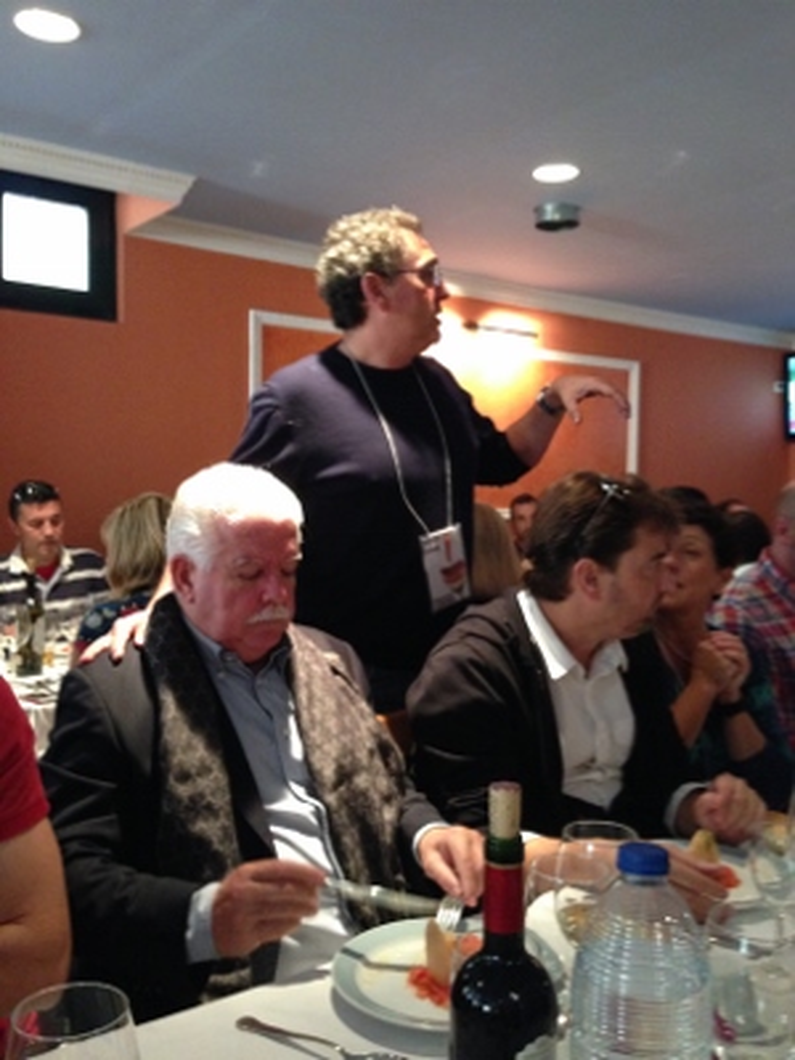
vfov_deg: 55.4
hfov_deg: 42.9
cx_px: 398
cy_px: 530
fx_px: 1011
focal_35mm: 33
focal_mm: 4.12
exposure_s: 1/15
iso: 400
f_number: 2.4
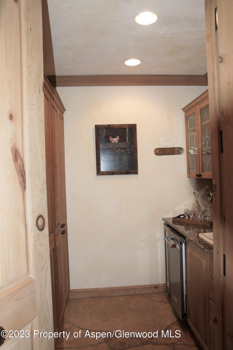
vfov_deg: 67.4
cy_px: 175
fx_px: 262
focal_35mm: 27
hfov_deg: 47.9
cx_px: 116
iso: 400
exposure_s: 1/60
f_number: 4
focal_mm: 18
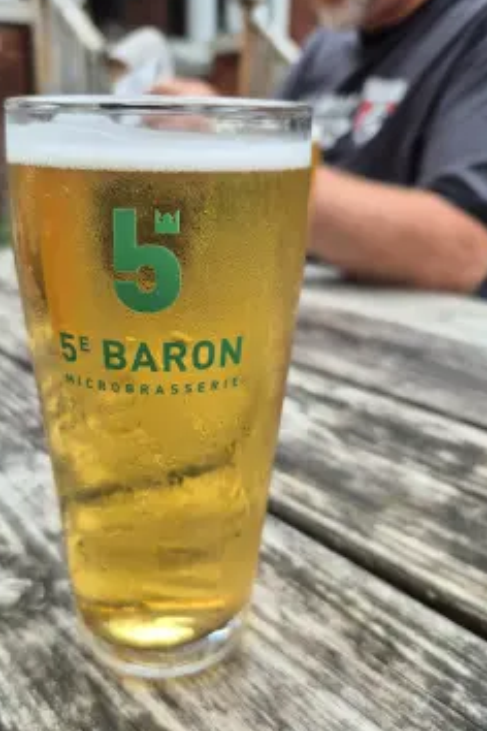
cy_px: 396
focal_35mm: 27
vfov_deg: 67.3
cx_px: 213
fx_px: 548
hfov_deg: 47.8
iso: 25
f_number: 1.8
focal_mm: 5.4
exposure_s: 1/180
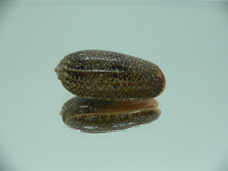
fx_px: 231
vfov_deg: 40.7
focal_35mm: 35
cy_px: 86
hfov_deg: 52.6
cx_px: 114
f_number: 2.8
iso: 100
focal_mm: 4.6
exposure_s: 1/60
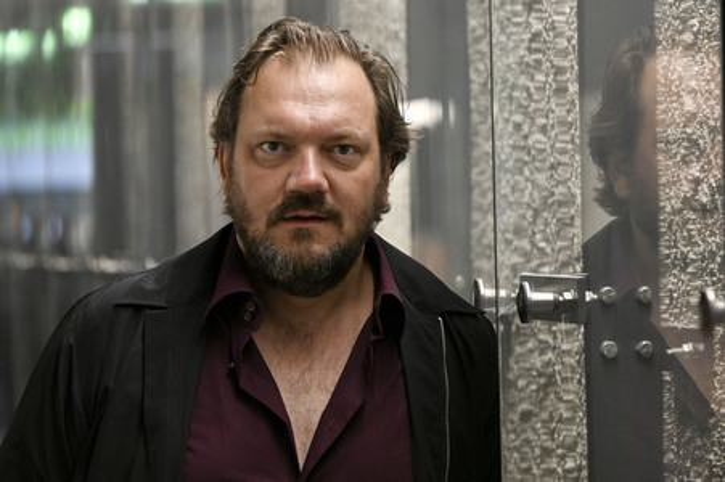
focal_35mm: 200
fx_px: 4025
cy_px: 241
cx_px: 362
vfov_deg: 6.9
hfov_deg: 10.3
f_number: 6.3
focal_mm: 200
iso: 4000
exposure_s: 1/160
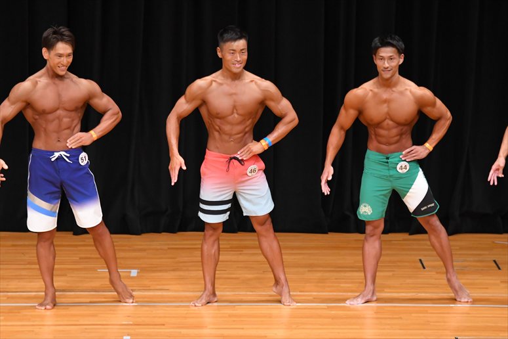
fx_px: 3808
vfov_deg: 5.1
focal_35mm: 270
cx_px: 254
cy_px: 170
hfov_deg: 7.6
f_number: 5.6
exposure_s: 1/400
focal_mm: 180
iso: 4000
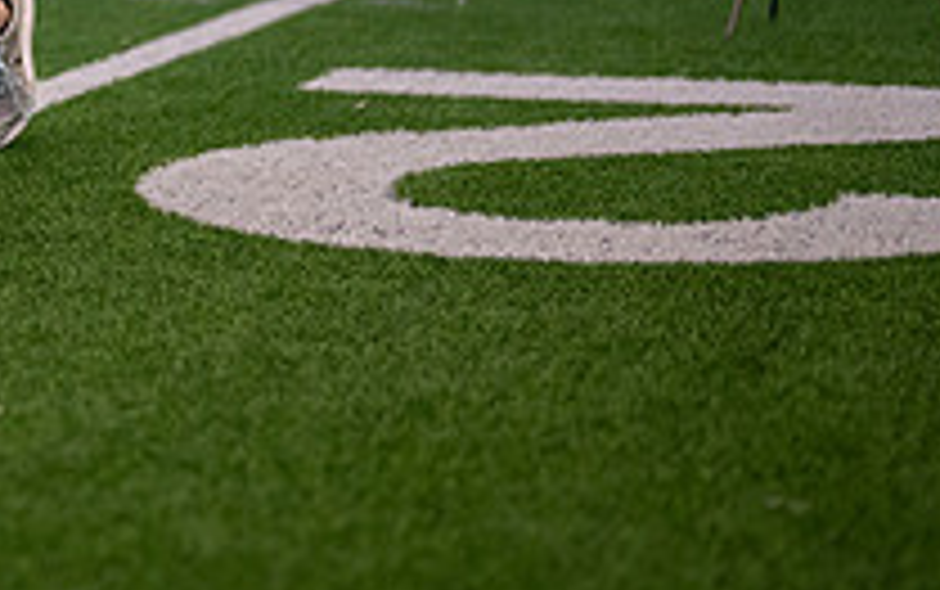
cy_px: -324
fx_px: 4051
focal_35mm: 158
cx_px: -216
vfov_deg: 8.1
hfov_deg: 12.9
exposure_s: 1/1000
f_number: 1.2
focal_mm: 50
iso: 1600
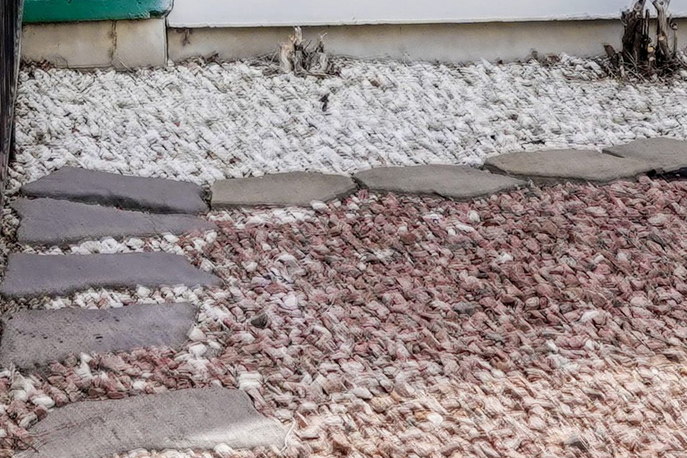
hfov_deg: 26.1
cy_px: -436
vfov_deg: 14.9
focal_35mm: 76
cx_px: 134
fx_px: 1450
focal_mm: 14
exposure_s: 1/200
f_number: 8
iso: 400
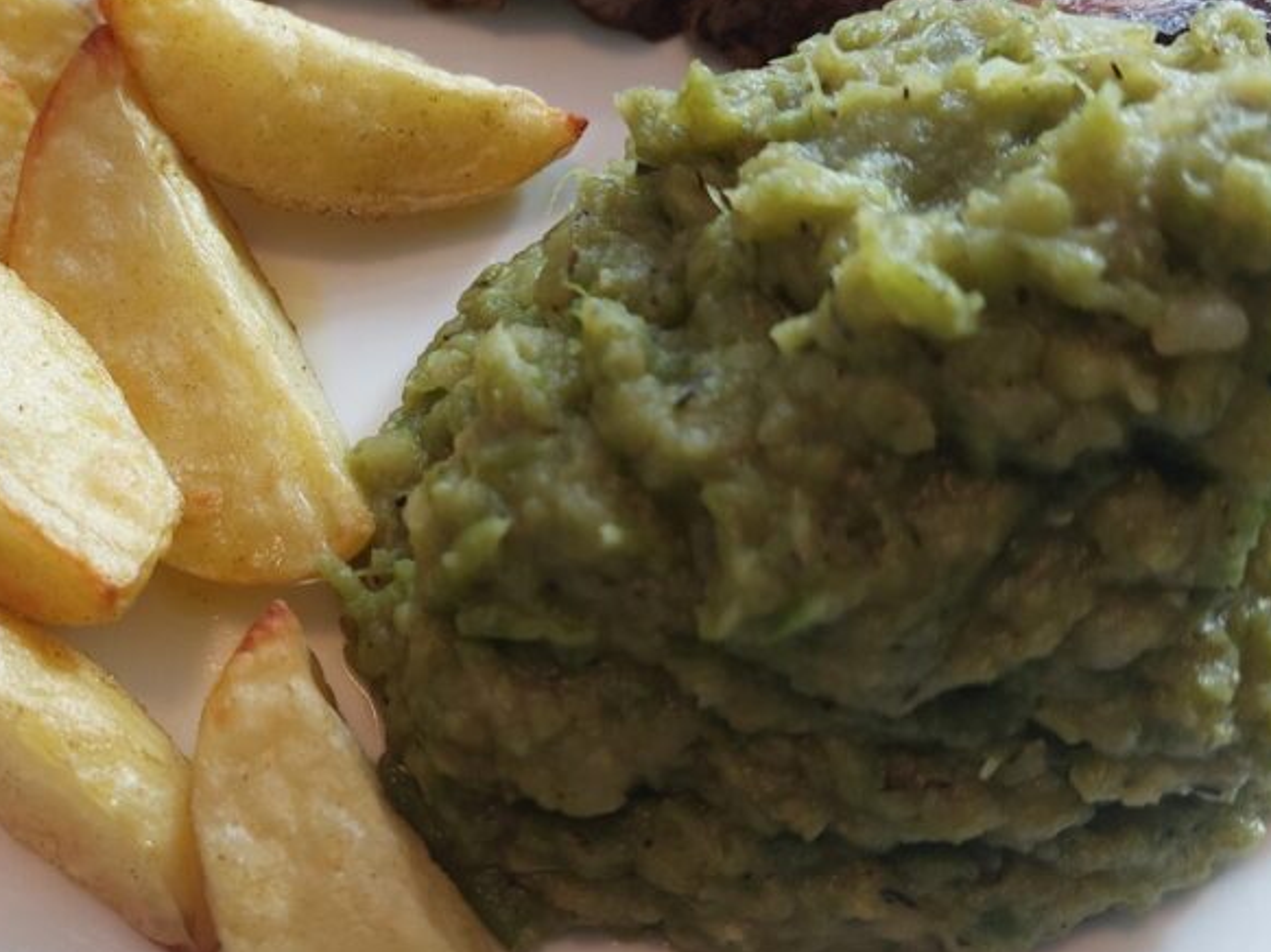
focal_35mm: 44
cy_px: 439
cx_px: 358
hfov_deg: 42.0
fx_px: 1615
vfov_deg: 32.8
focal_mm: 5.23
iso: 200
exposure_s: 1/50
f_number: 1.8
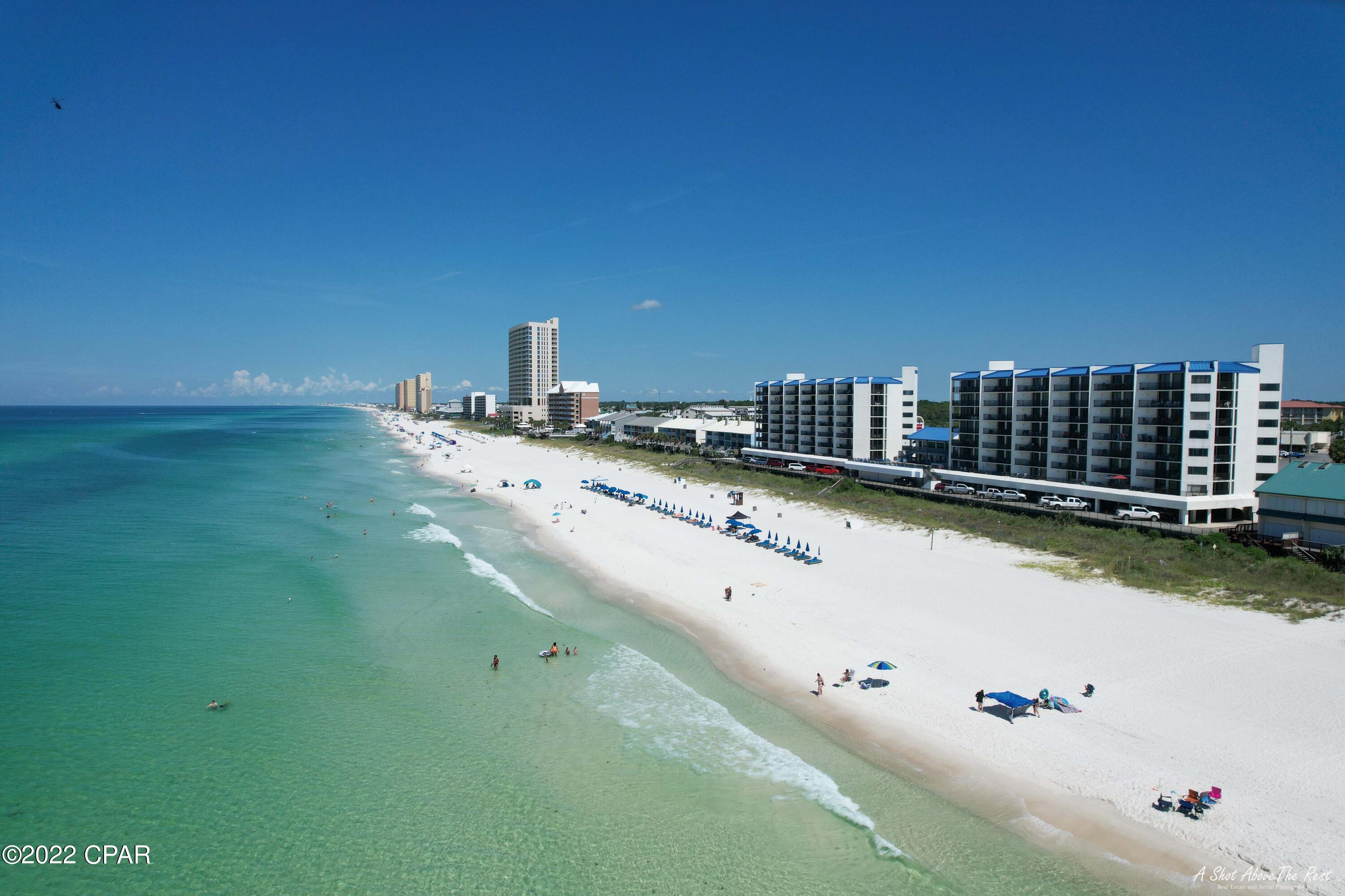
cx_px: 672
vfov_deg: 57.2
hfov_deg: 78.6
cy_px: 448
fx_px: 822
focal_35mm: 22
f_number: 2.8
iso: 150
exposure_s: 1/5000
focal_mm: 8.38
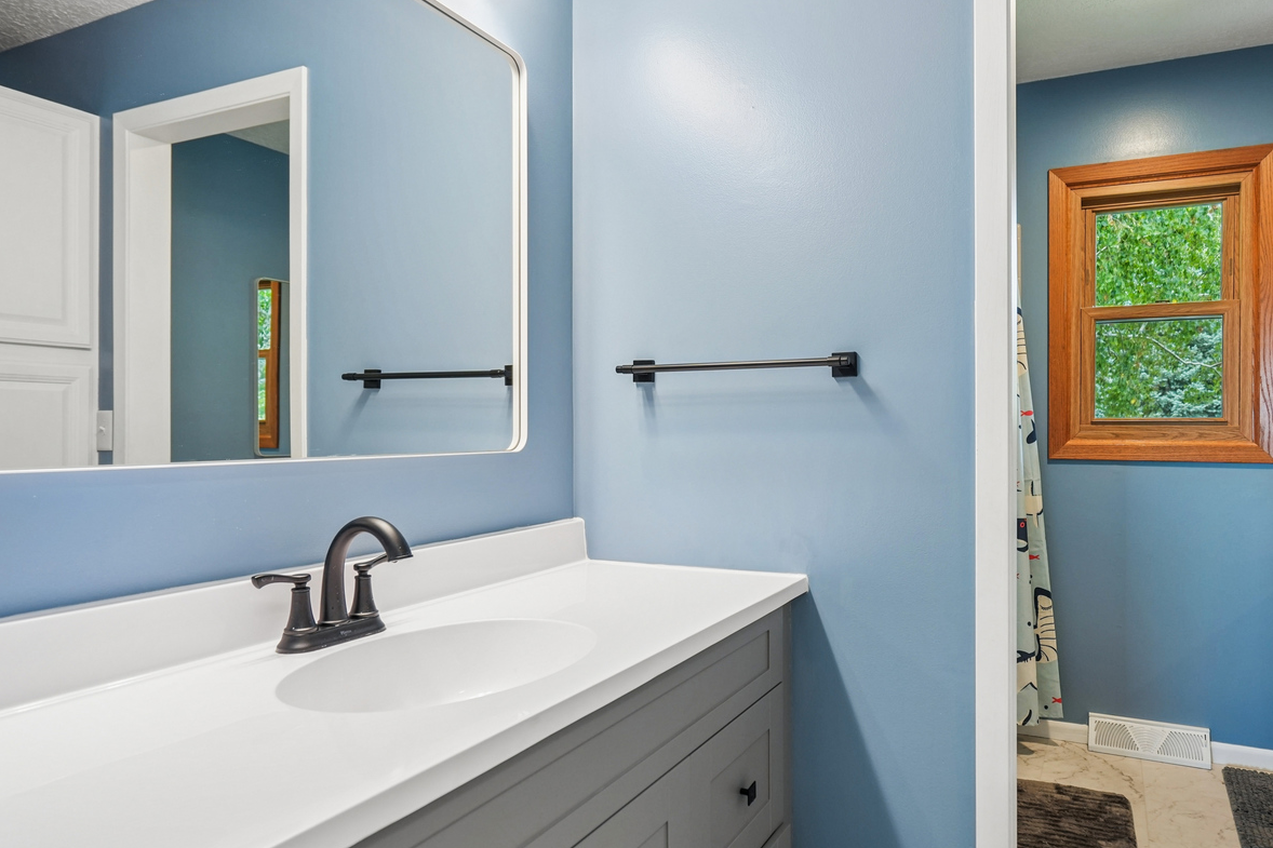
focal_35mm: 22
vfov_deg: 57.2
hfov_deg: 77.8
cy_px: 441
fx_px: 778
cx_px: 752
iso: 400
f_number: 5
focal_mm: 16
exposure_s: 1/50
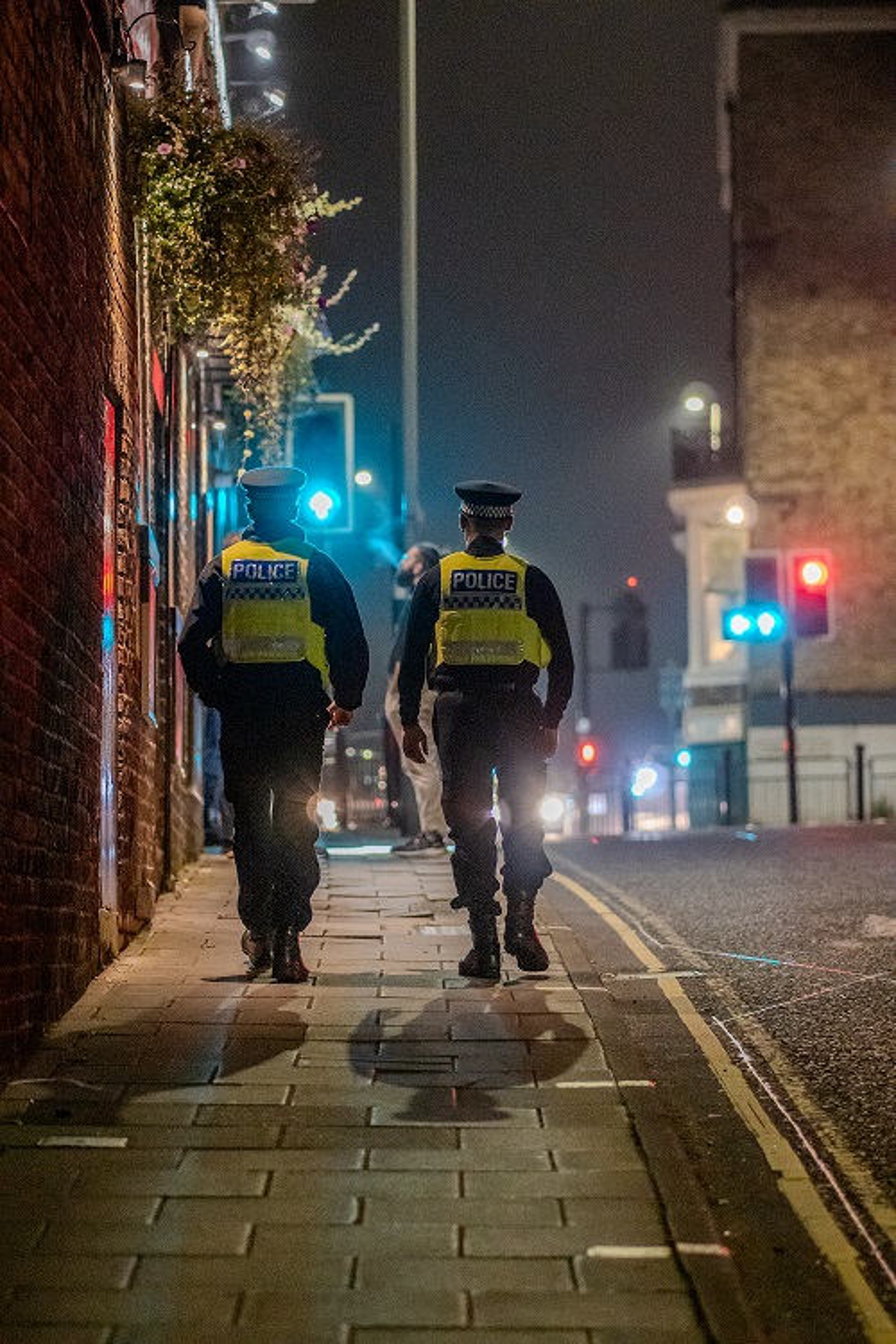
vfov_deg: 16.1
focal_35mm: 128
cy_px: 672
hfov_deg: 10.8
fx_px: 4760
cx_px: 448
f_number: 2
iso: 10000
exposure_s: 1/320
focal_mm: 85
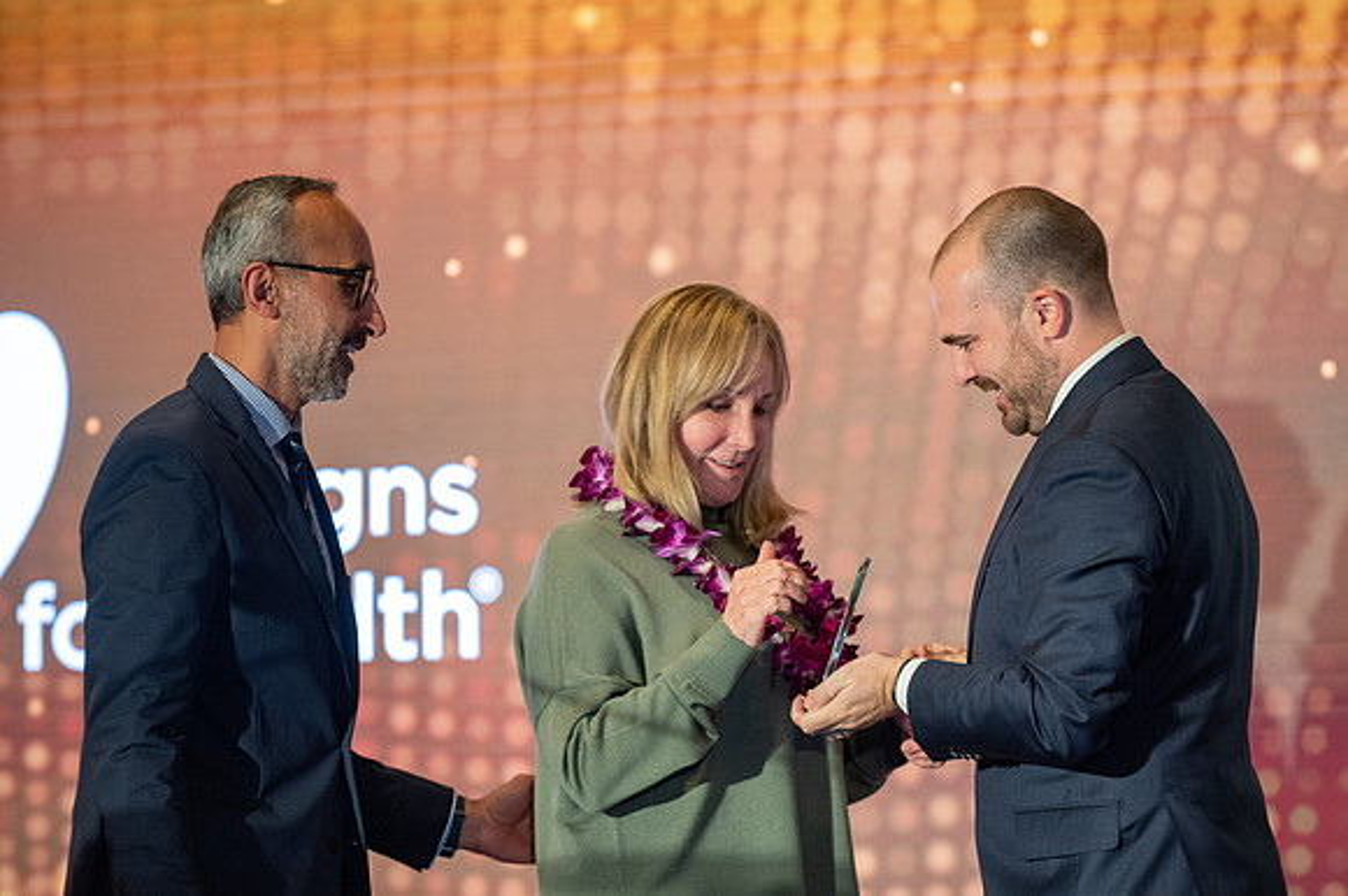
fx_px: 6786
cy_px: 388
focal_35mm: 181
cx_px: 764
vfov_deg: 7.6
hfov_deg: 11.3
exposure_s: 1/250
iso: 3200
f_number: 2.8
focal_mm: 160
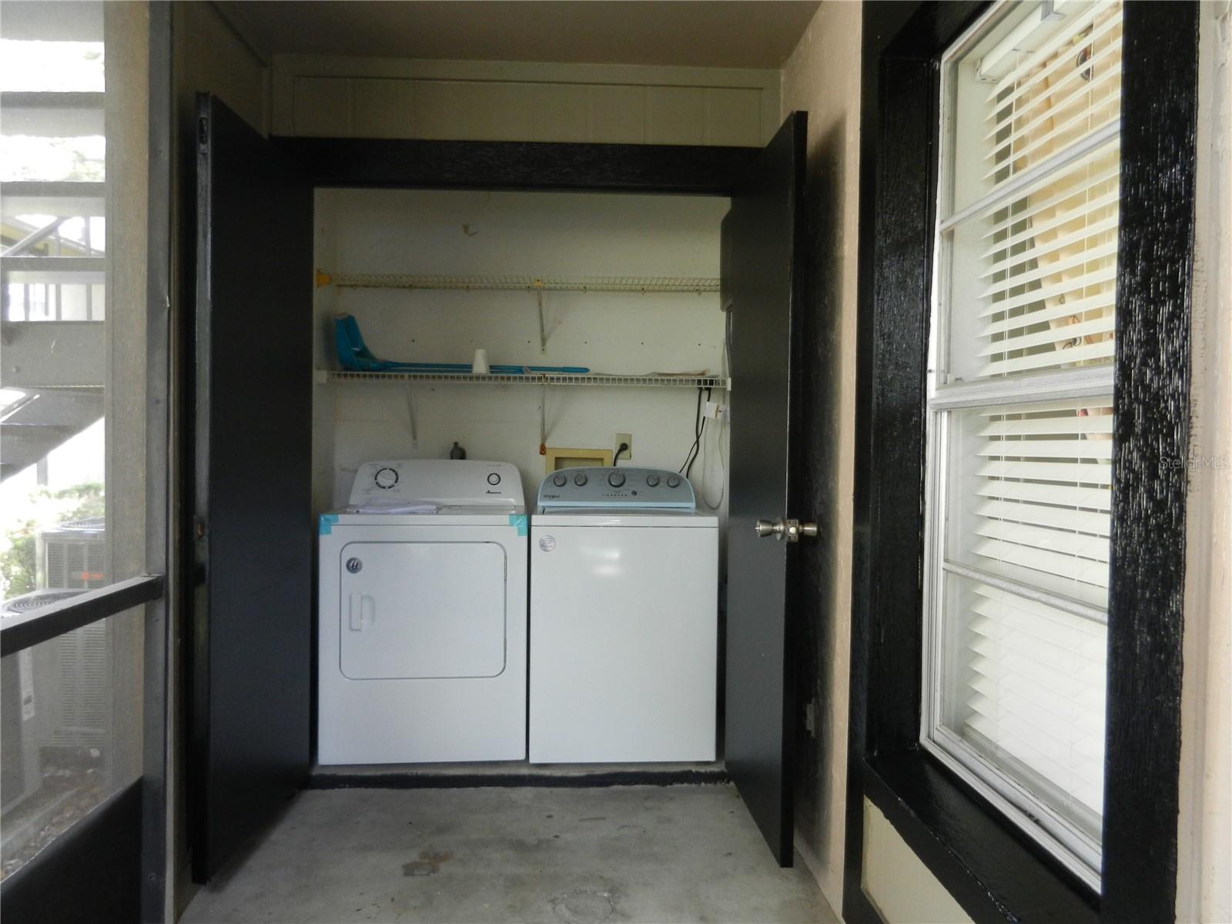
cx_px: 616
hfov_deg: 69.4
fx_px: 890
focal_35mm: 25
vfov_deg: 54.9
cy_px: 462
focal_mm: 4.5
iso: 250
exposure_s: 1/30
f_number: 3.5
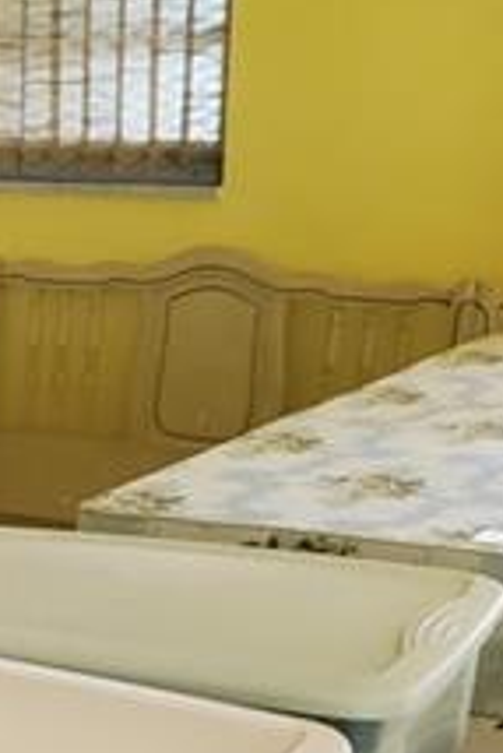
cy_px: 654
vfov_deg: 20.6
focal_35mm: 97
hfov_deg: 13.3
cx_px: -257
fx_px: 2030
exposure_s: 1/24
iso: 250
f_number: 1.5
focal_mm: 4.3
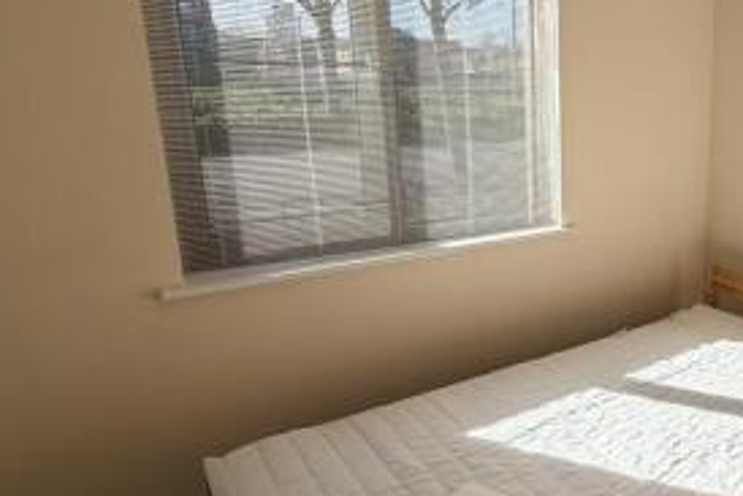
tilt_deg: -13.5
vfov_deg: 42.3
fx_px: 640
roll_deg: -1.2
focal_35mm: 31
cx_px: 679
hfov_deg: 52.4
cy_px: 229
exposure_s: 1/770
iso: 40
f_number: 2.2
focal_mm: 2.22
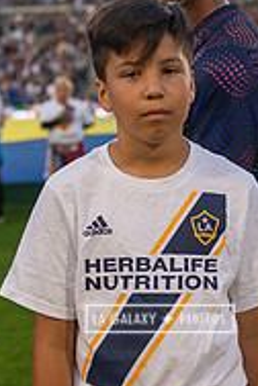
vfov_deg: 20.4
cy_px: 159
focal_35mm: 100
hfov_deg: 13.7
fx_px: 1075
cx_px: 160
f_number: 2.8
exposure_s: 1/1000
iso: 200
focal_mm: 42
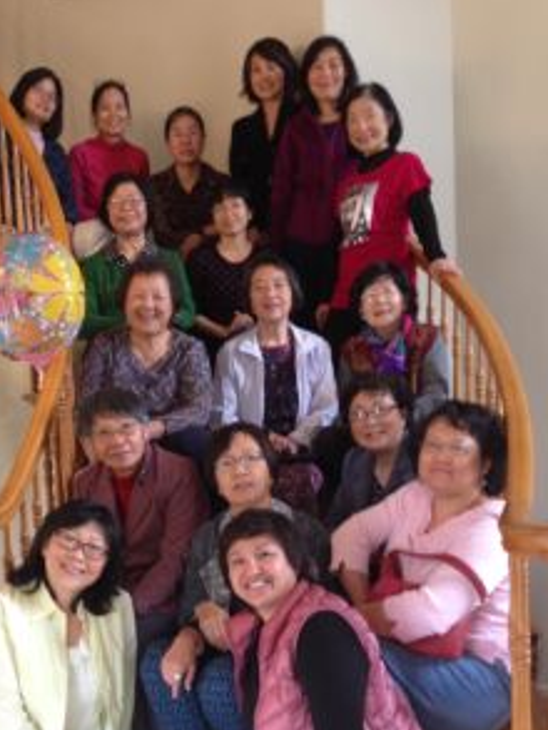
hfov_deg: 32.1
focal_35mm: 45
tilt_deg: -2.3
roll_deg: +1.9
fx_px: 949
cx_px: 207
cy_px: 493
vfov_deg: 41.5
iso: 100
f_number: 2.4
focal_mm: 4.12
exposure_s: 1/20
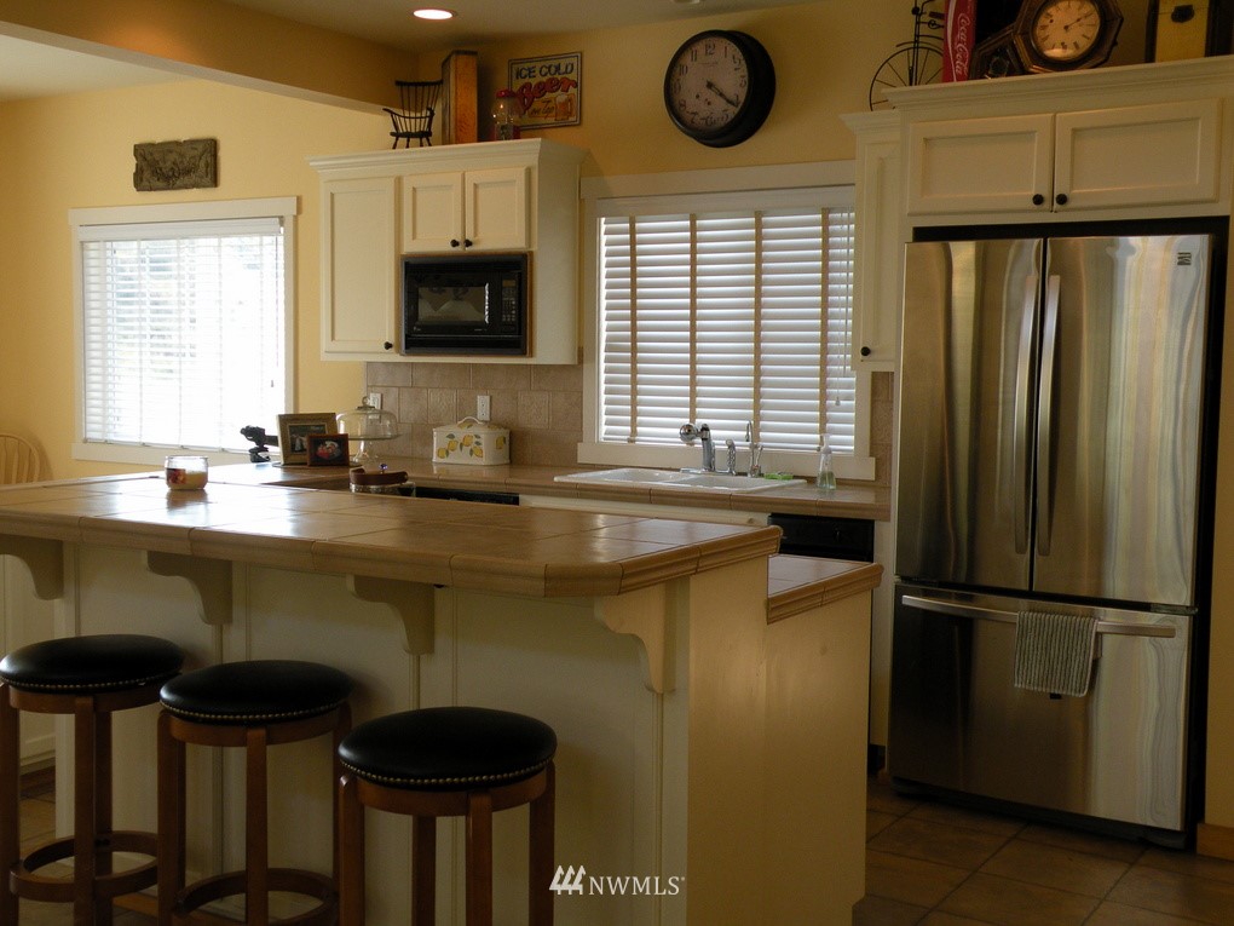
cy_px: 463
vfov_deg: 34.3
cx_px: 617
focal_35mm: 42
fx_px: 1497
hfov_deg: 44.8
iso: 120
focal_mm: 7.4
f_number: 3.2
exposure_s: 1/59.7
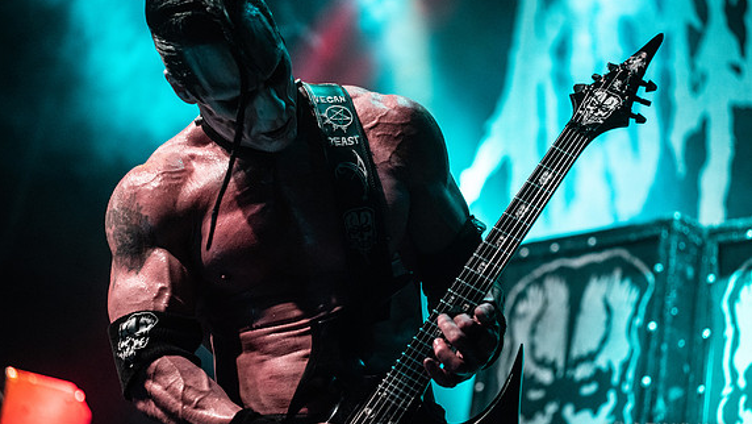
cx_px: 373
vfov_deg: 14.2
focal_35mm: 85
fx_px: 1695
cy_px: 214
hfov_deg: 25.0
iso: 2000
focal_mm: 80
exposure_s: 1/160
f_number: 3.2
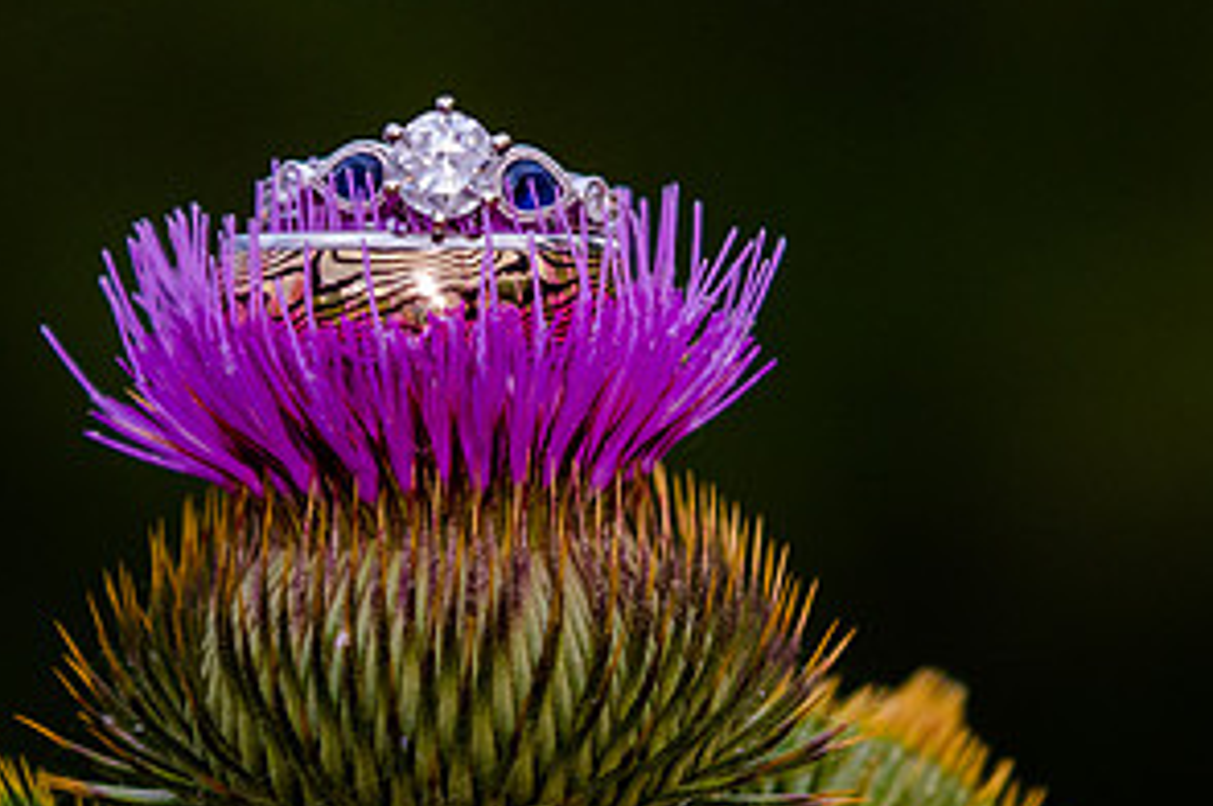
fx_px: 11612
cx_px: 808
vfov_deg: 4.0
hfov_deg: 6.0
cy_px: 453
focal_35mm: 345
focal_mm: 112
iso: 800
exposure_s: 1/250
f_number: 5.6
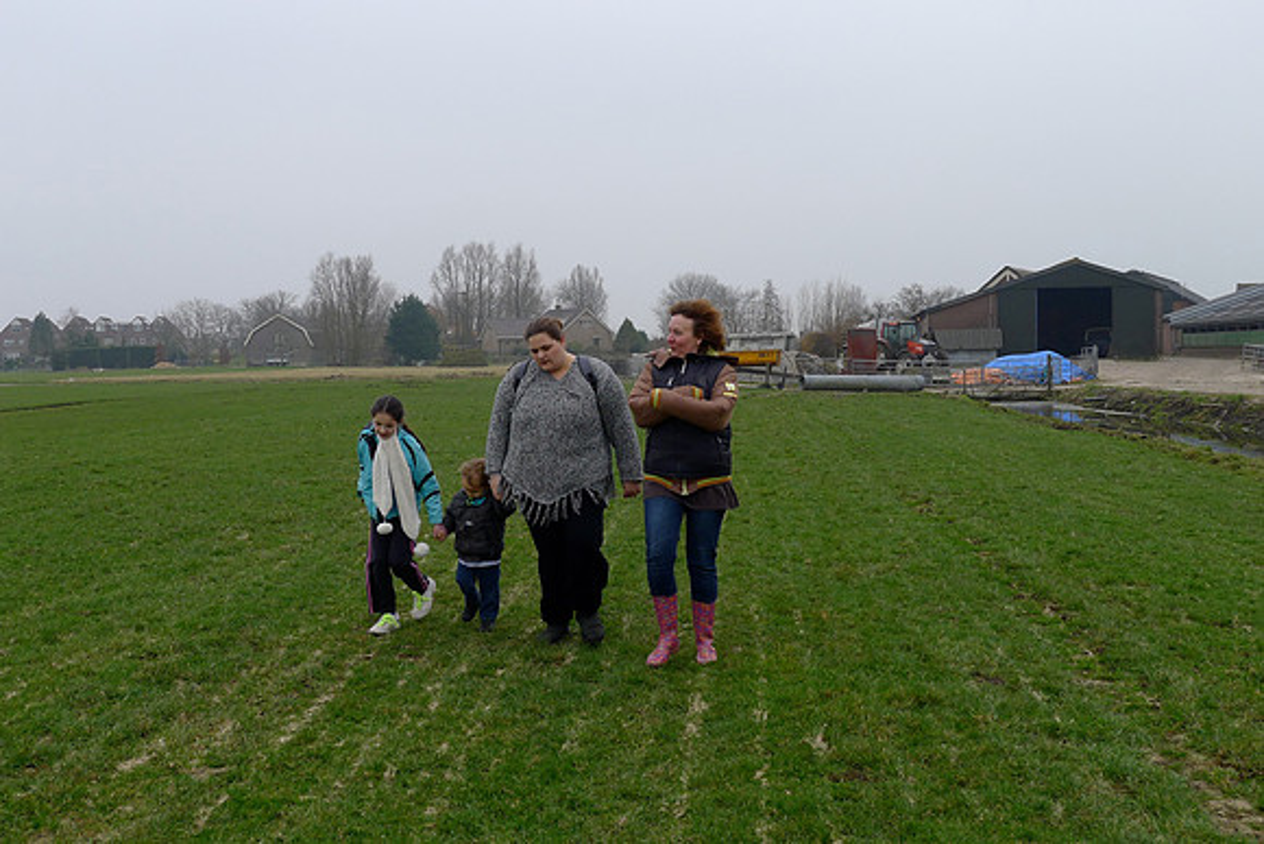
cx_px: 632
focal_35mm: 40
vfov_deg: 33.4
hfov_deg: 48.4
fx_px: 1405
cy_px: 422
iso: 80
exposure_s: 1/400
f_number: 4
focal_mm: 8.5
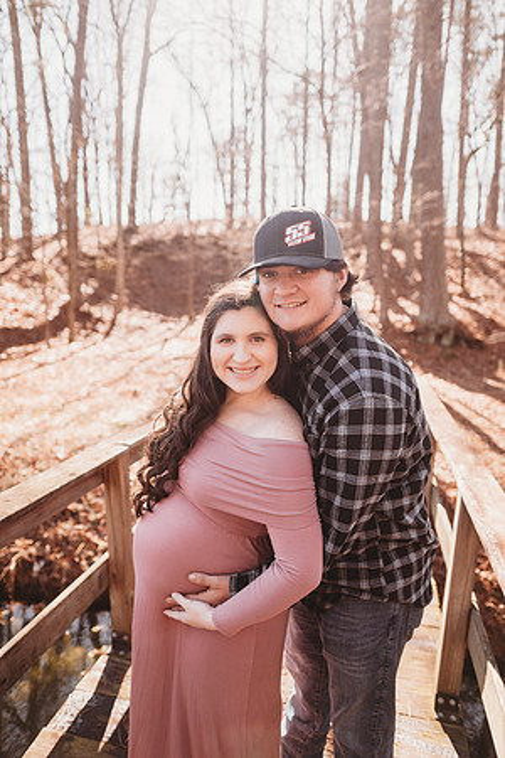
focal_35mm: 24
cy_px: 379
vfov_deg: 73.7
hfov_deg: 53.1
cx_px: 252
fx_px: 505
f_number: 2.2
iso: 100
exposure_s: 1/500
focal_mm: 24
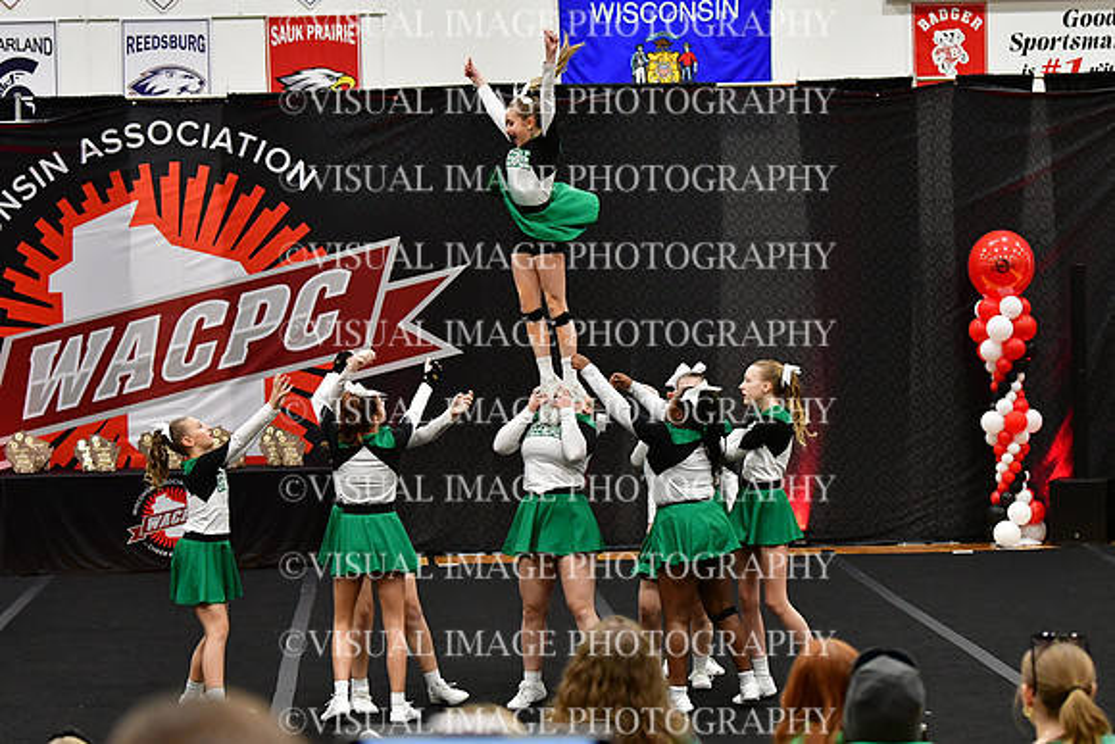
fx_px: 3470
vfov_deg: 12.2
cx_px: 558
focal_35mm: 112
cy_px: 372
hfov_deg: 18.3
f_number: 3.5
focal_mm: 75
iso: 4000
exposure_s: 1/500
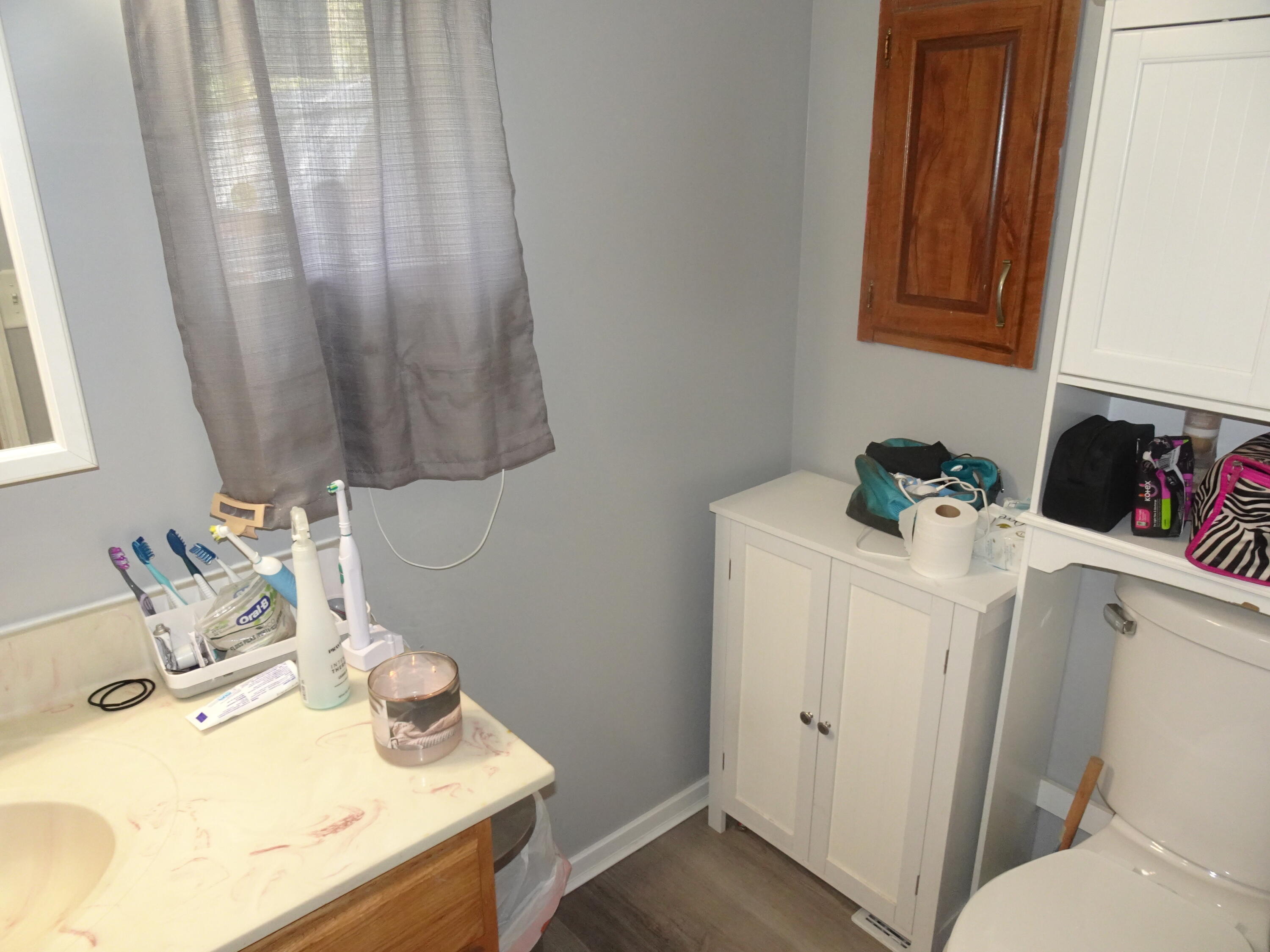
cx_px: 635
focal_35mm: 24
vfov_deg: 56.8
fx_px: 881
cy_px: 476
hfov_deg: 71.6
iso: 400
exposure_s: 1/30
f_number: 3.5
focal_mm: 4.25
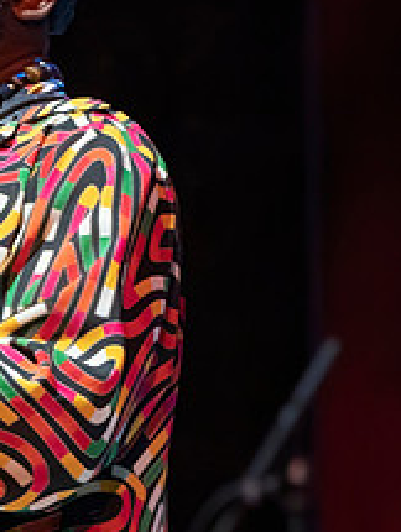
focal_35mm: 1386
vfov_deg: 1.4
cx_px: 102
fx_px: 21344
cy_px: 522
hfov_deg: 1.1
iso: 5000
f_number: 5.6
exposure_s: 1/320
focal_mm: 318
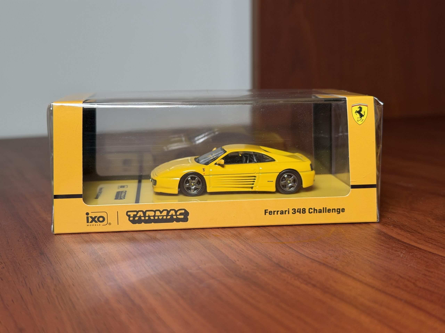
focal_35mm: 48
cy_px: 166
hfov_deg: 39.7
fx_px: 617
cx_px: 222
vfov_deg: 30.3
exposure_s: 1/121
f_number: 1.78
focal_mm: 6.76
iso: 80
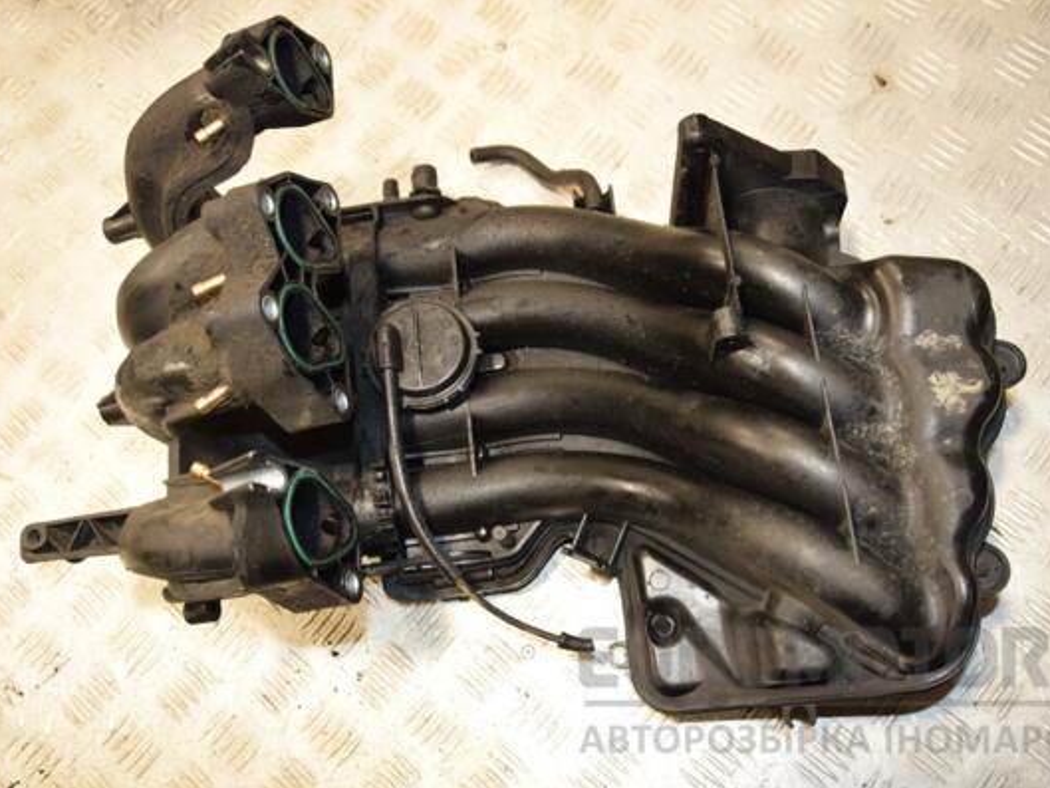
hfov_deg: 51.3
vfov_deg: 39.7
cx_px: 542
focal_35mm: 36
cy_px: 393
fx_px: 1092
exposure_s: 1/200
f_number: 5.6
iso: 800
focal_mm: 22
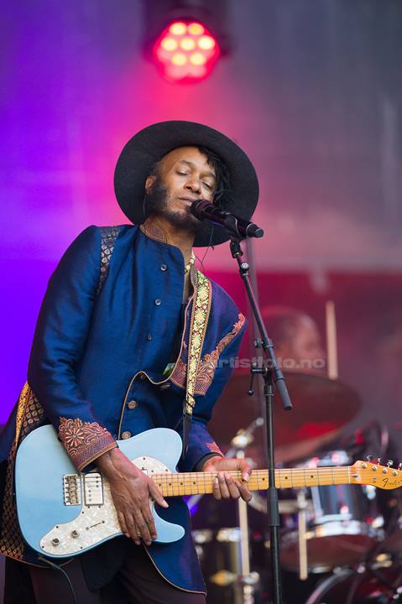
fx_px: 5032
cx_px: 201
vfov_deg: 6.9
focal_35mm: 300
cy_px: 302
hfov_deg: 4.6
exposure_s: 1/1000
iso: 1250
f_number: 2.8
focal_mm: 300
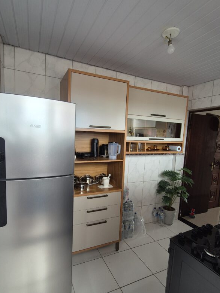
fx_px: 144
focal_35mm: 17
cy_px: 154
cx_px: 99
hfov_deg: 74.5
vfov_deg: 91.0
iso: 64
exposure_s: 1/120
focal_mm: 2.2
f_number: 2.2
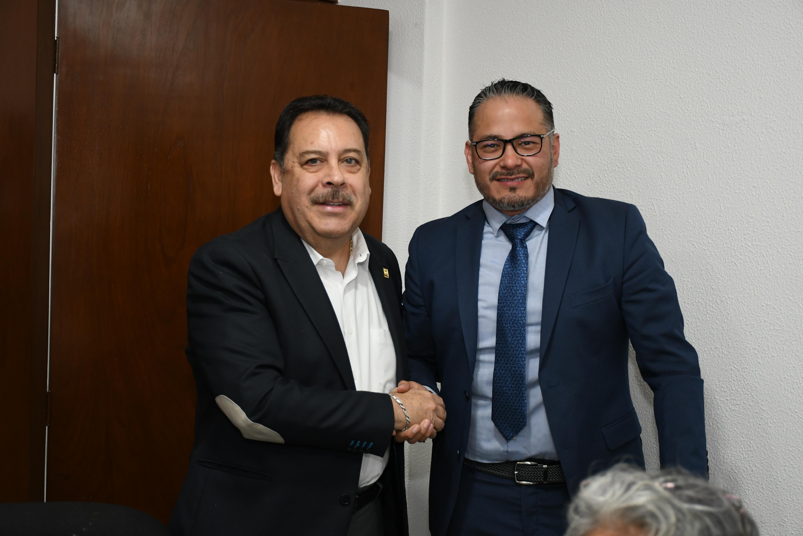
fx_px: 1160
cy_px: 268
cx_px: 402
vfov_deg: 26.0
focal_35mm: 52
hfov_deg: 38.2
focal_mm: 35
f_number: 4.2
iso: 1600
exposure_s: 1/100
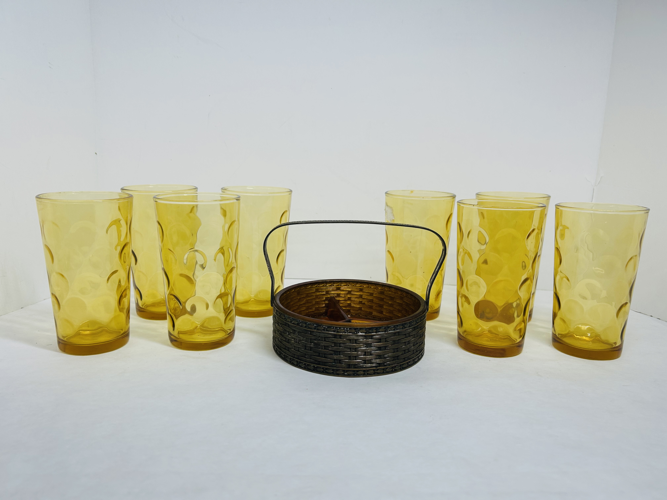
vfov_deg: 53.1
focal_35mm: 26
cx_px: 334
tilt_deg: -11.3
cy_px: 250
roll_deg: -0.8
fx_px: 501
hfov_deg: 67.3
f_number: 1.5
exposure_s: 1/544
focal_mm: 5.7
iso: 50
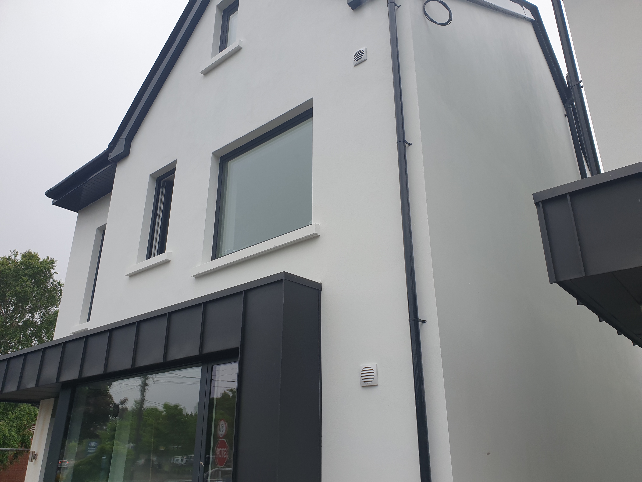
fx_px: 482
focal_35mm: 26
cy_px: 241
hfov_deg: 67.3
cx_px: 321
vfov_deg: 53.1
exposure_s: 1/723
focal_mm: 4.3
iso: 50
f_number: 2.4
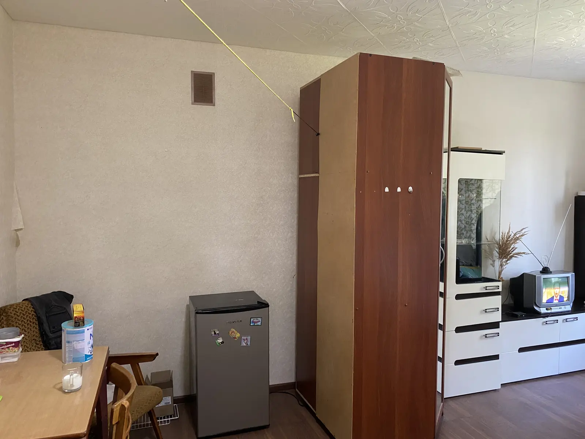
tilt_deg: -3.0
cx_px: 292
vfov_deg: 53.1
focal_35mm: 26
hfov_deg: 67.3
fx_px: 439
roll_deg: -0.1
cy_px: 220
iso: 250
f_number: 1.8
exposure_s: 1/50
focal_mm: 4.25
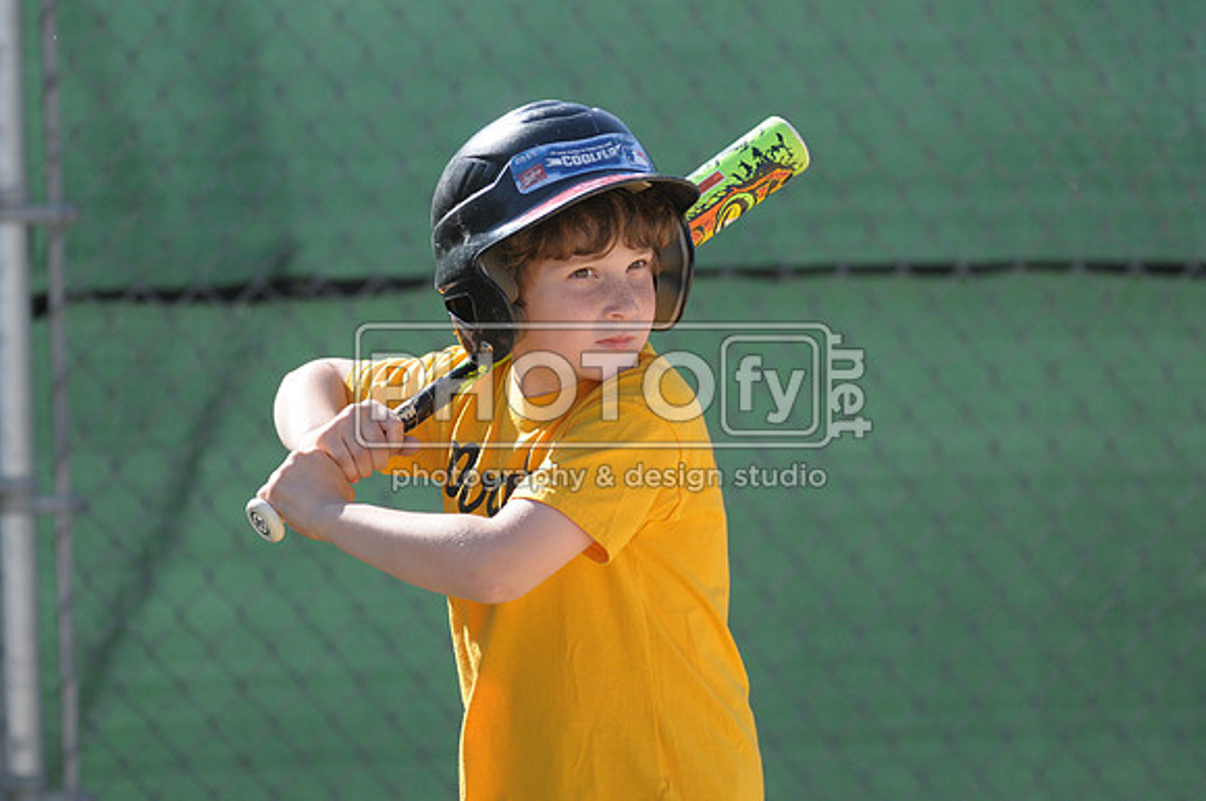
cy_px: 400
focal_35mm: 315
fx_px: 10538
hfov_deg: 6.6
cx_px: 603
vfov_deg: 4.4
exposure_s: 1/2000
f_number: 4
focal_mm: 210
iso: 640
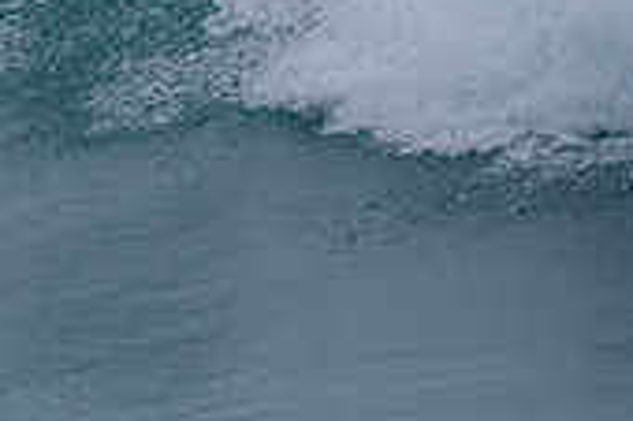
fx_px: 36696
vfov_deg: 0.7
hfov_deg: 1.0
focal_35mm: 2089
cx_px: -410
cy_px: -43
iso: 280
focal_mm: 500
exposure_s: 1/2000
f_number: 5.6
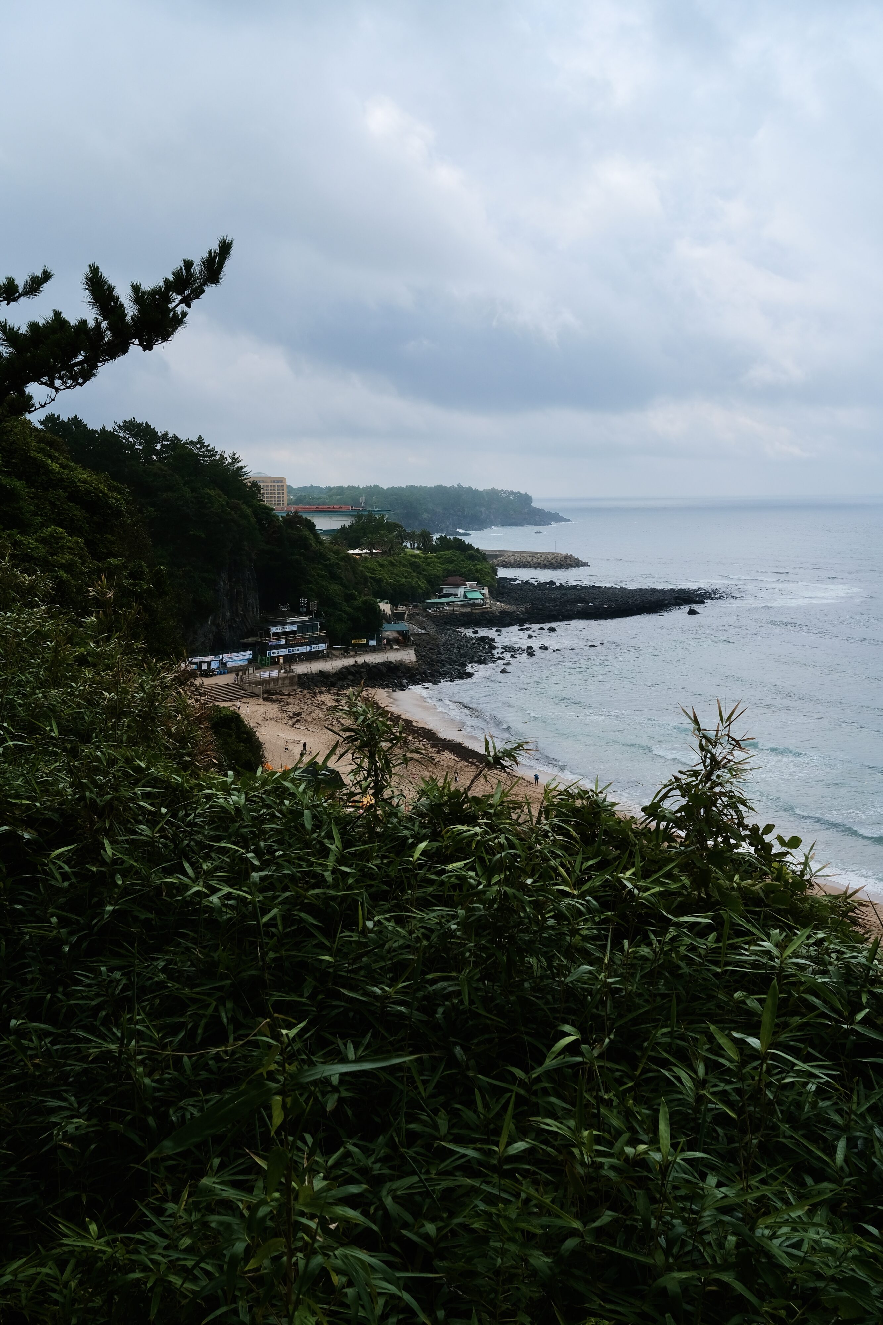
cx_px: 442
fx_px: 1287
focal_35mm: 35
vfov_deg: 54.4
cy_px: 662
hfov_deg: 37.9
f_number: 11
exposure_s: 1/210
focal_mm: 23
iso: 320
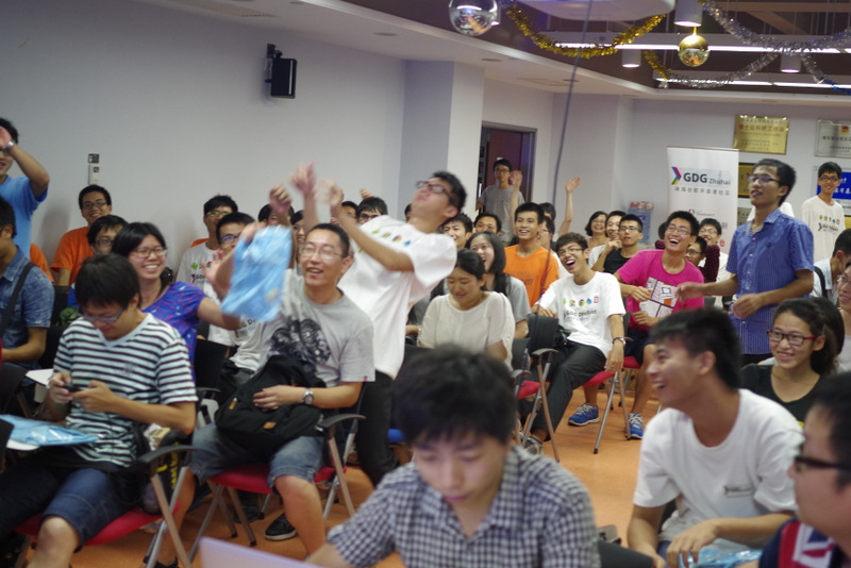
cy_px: 284
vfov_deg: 26.0
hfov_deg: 38.2
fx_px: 1230
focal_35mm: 52
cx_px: 426
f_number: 2.4
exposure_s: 1/60
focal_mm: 35
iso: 800
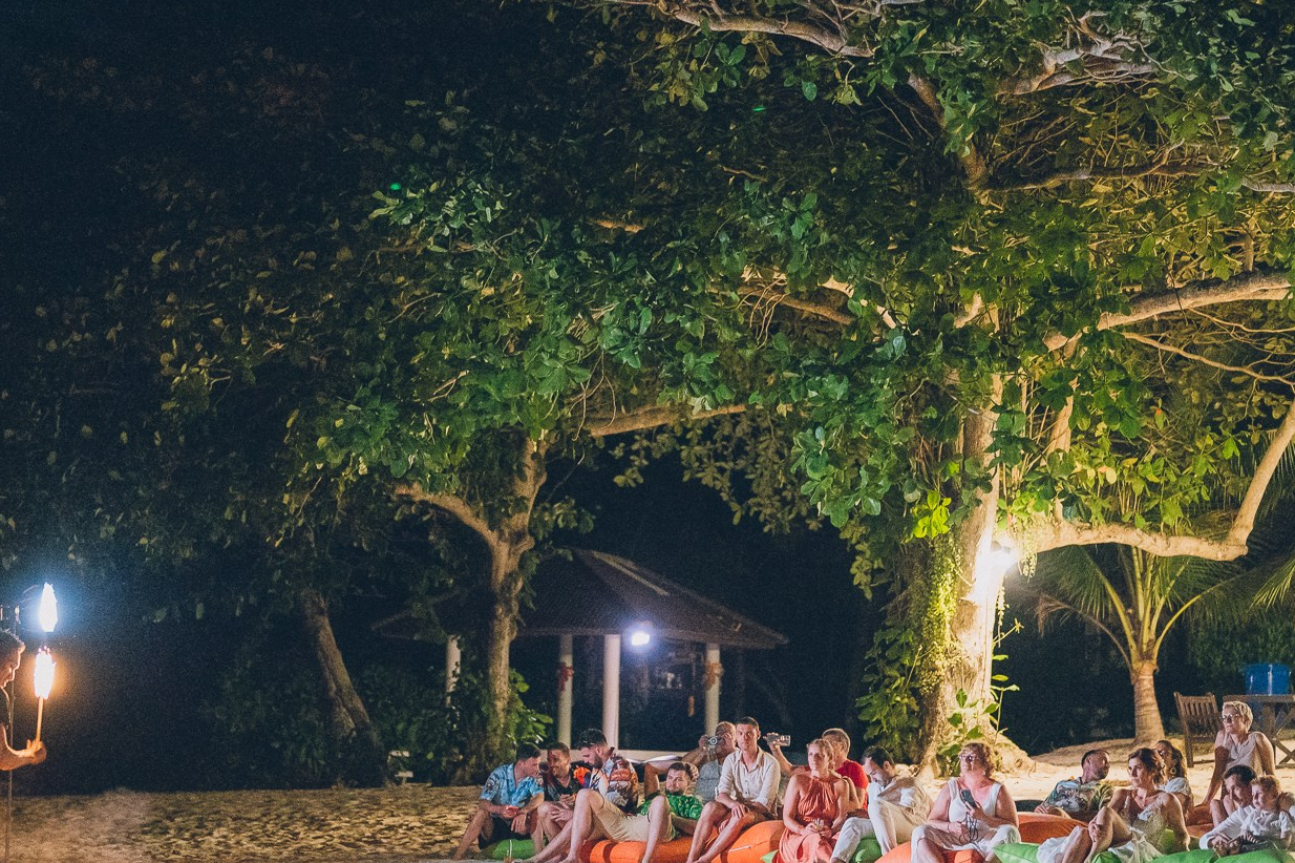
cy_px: 376
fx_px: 2985
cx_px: 695
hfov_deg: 24.5
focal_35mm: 83
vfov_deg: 16.4
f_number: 1.4
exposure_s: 1/125
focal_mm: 50
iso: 10000
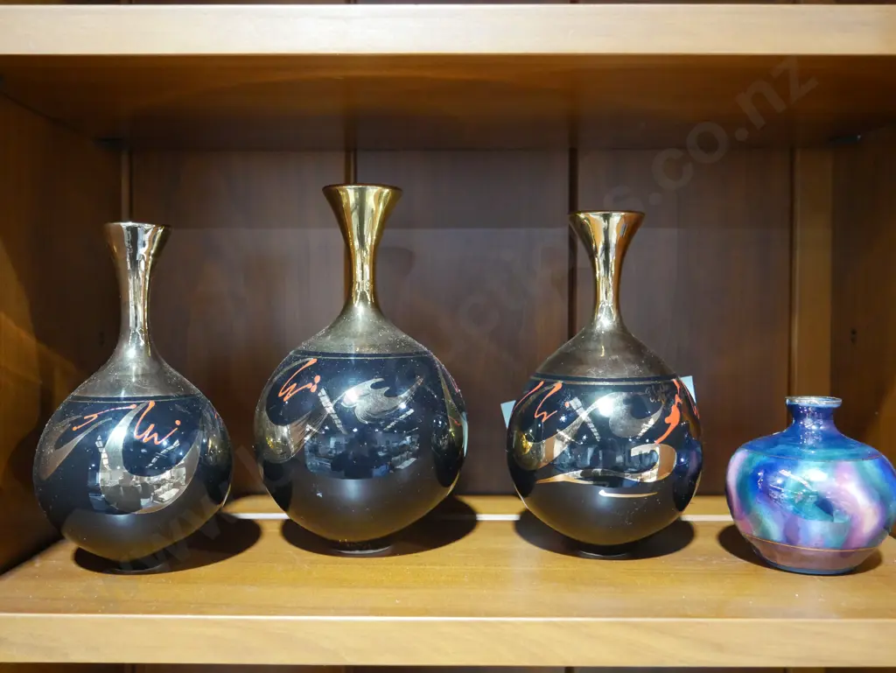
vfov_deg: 41.8
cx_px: 448
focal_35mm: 34
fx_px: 880
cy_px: 336
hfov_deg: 53.9
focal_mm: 17
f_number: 4
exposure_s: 1/60
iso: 3200
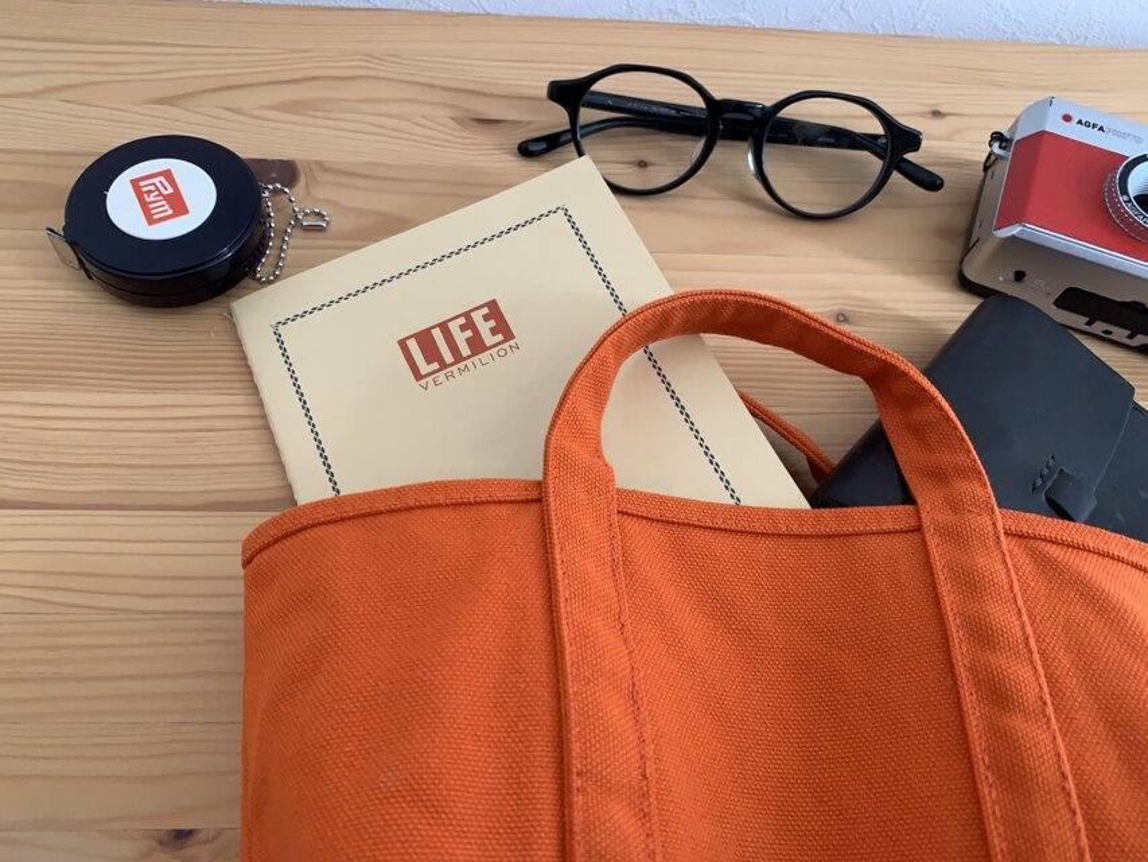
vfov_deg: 53.1
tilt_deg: -63.4
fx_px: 862
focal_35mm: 26
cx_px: 574
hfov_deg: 67.3
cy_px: 431
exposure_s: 1/60
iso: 100
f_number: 1.8
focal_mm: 4.25
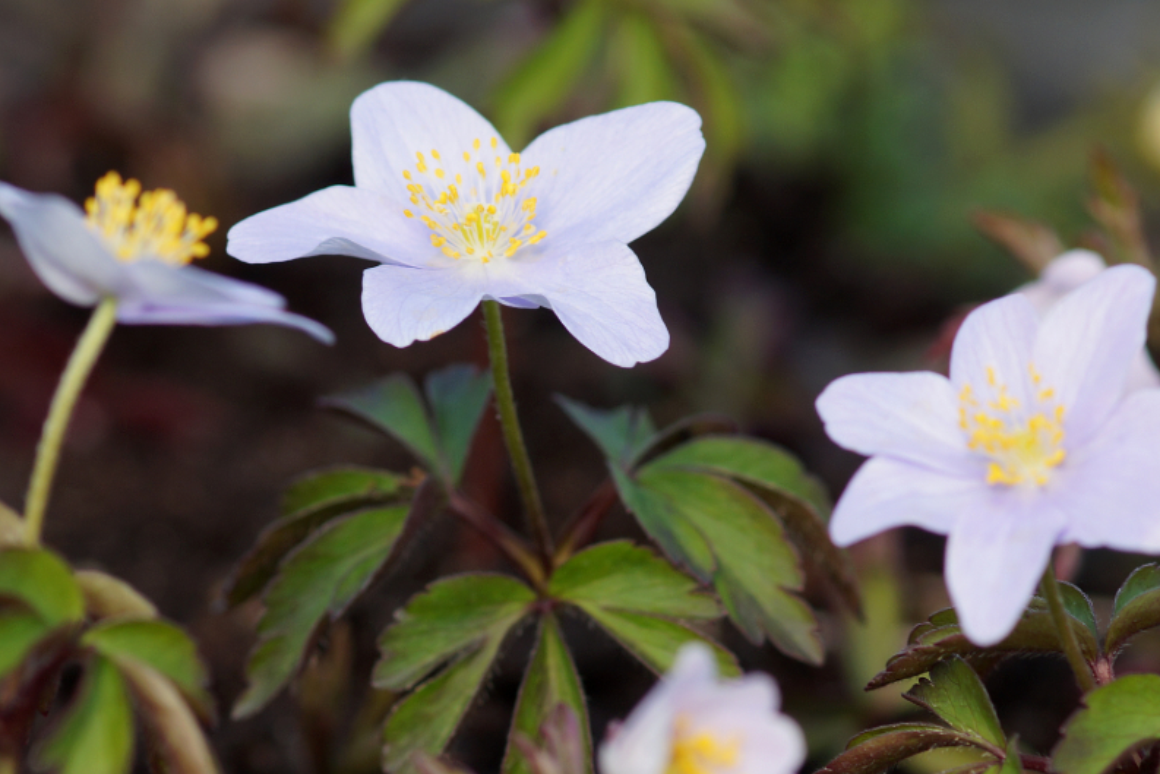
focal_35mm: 227
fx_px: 7315
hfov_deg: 9.1
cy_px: 544
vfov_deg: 6.1
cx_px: 395
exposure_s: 1/250
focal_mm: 100
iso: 100
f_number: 4.5
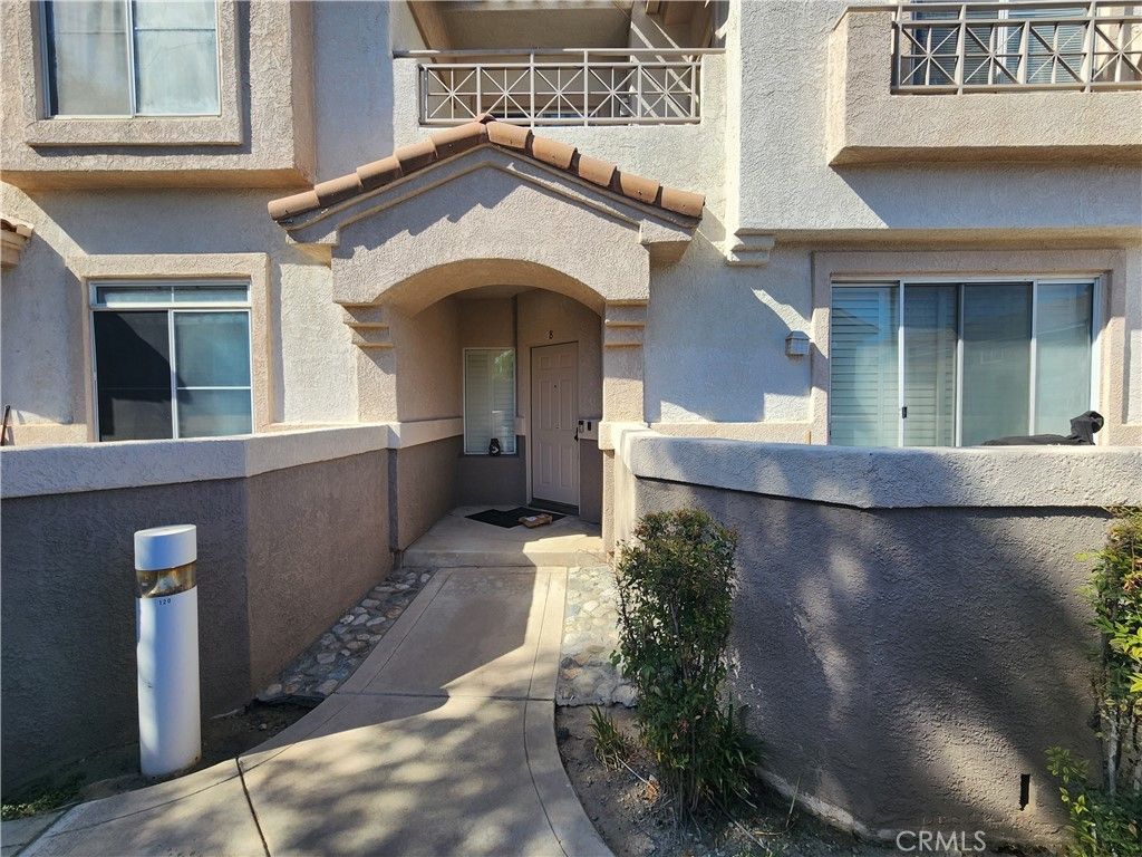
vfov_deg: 89.9
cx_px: 571
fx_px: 429
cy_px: 428
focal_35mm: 13
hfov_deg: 106.2
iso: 50
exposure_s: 1/1163
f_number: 2.2
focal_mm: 2.2
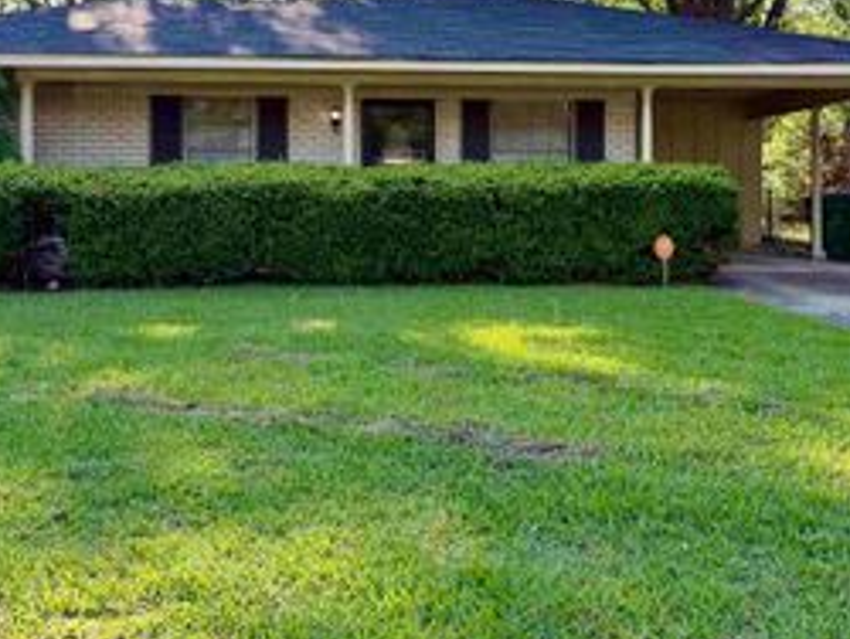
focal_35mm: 48
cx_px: 452
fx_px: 1180
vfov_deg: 30.0
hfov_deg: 39.6
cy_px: 182
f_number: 1.78
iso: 100
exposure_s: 1/671
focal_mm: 6.76
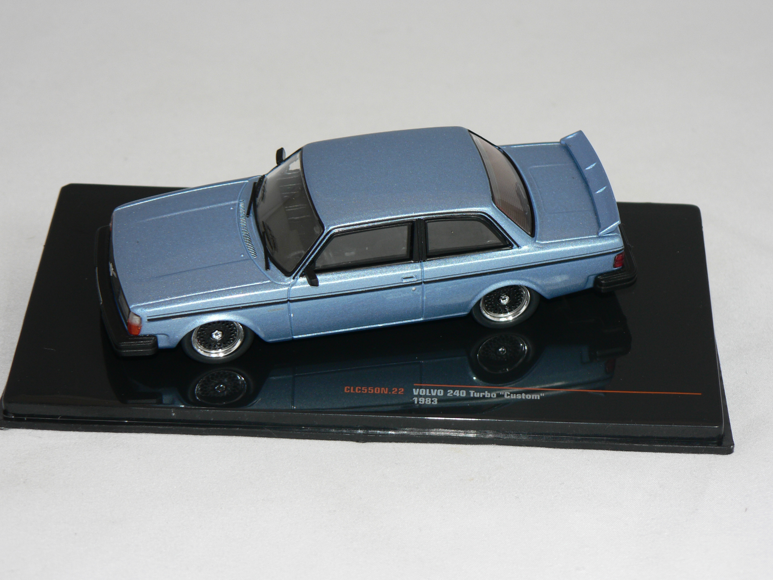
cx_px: 386
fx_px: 2322
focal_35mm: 104
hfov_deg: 18.9
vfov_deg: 14.2
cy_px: 290
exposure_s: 1/60
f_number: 3.2
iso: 80
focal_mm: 17.3
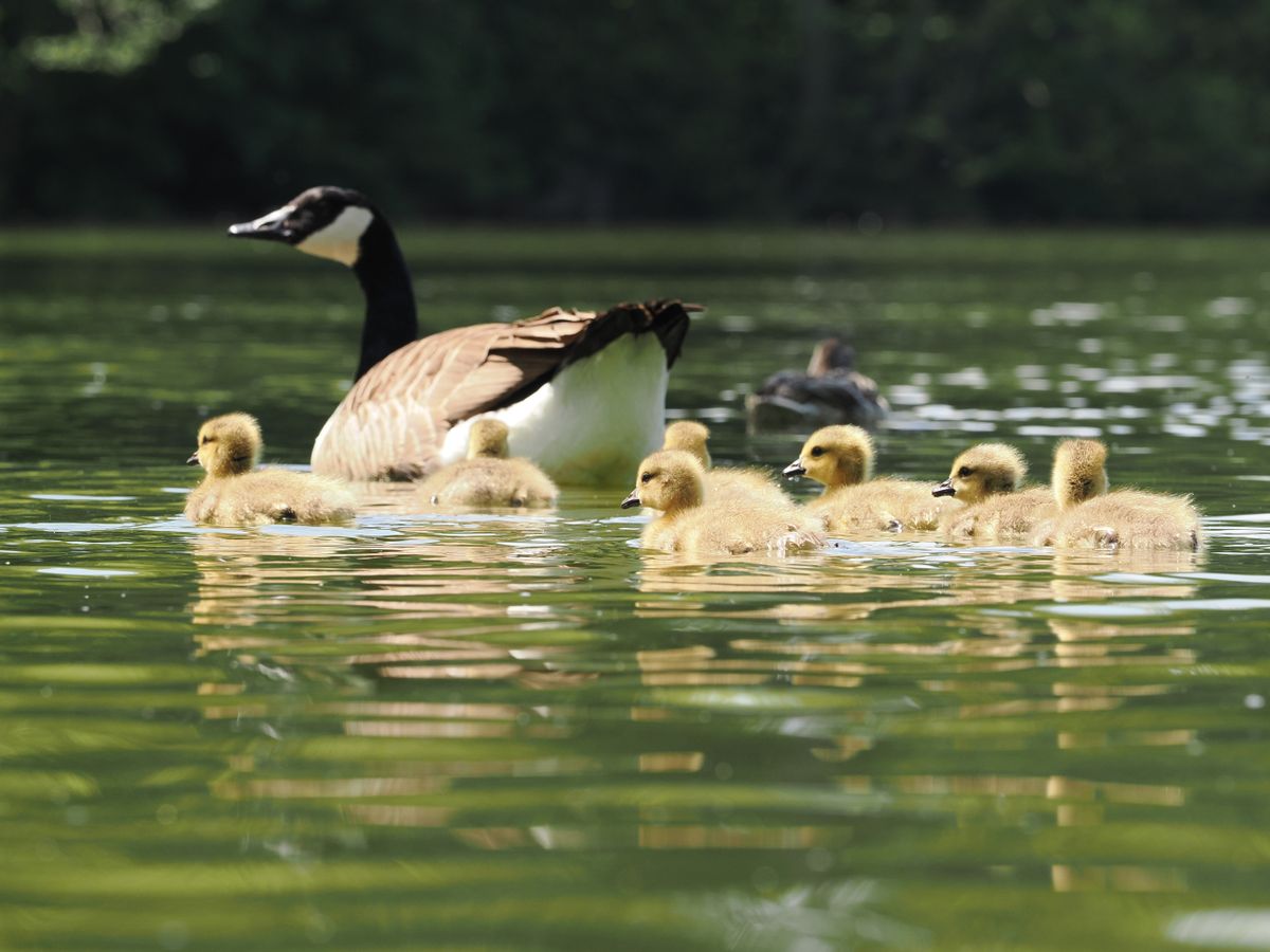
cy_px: 476
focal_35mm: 300
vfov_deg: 5.0
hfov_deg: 6.6
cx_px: 635
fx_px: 11006
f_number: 7.1
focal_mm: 150
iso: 500
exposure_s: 1/400
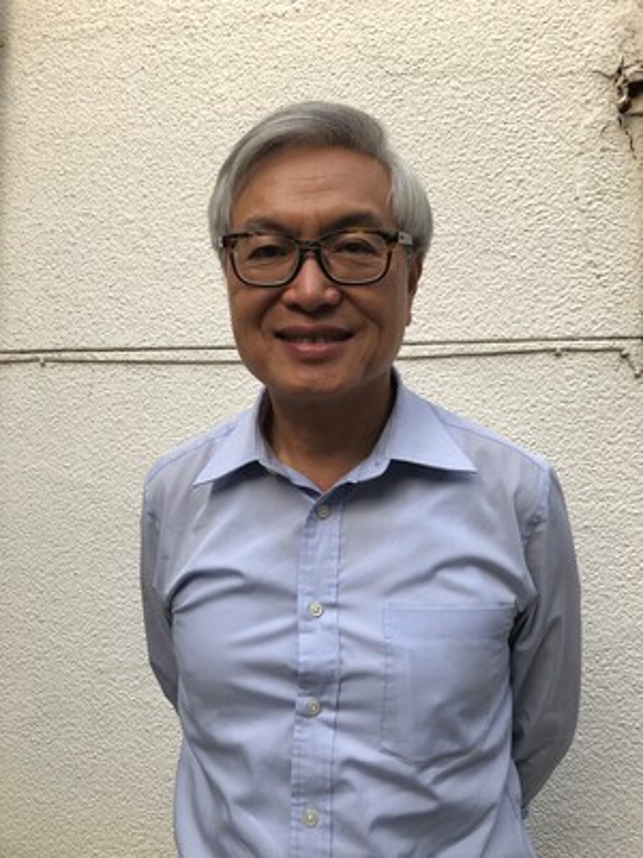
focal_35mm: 28
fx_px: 693
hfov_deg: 49.7
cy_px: 429
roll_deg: -0.8
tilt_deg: -1.9
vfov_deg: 63.4
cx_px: 322
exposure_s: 1/120
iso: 40
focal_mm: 3.99
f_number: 1.8
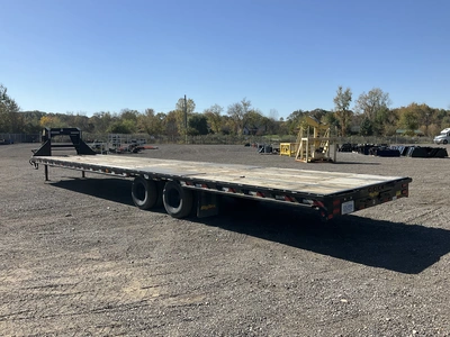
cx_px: 225
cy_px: 168
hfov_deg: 61.7
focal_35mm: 29
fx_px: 377
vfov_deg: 48.2
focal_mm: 3
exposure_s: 1/2058
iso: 25
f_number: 1.8
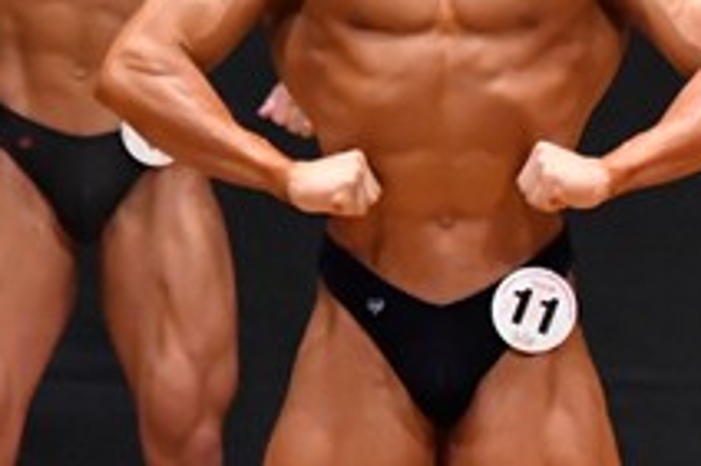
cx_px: 1027
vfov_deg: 1.3
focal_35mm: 1040
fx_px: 20235
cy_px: 423
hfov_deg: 2.0
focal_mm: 190
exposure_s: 1/400
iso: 8000
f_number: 5.6
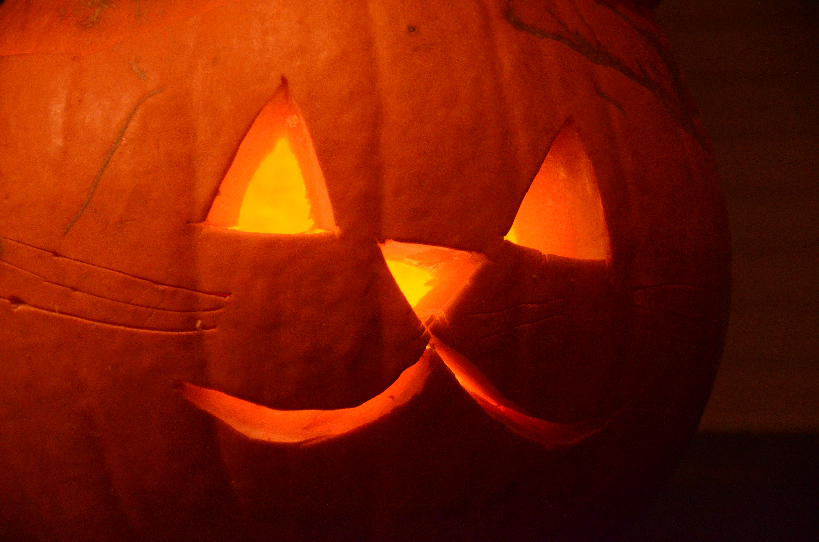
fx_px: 3065
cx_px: 410
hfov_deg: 15.2
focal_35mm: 135
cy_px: 271
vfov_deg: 10.1
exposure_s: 1/30
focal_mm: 90
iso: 6400
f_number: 5.6
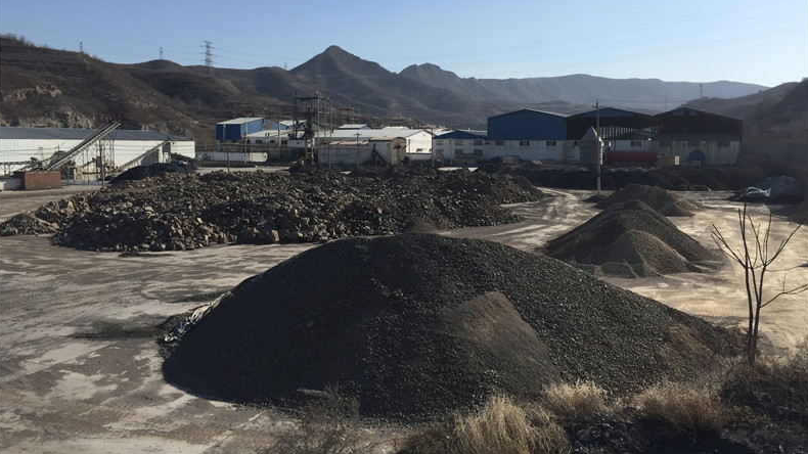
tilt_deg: -4.1
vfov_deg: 36.6
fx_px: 685
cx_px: 403
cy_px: 206
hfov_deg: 61.0
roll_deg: -0.2
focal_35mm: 32
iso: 32
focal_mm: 4.15
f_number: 2.2
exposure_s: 1/2198
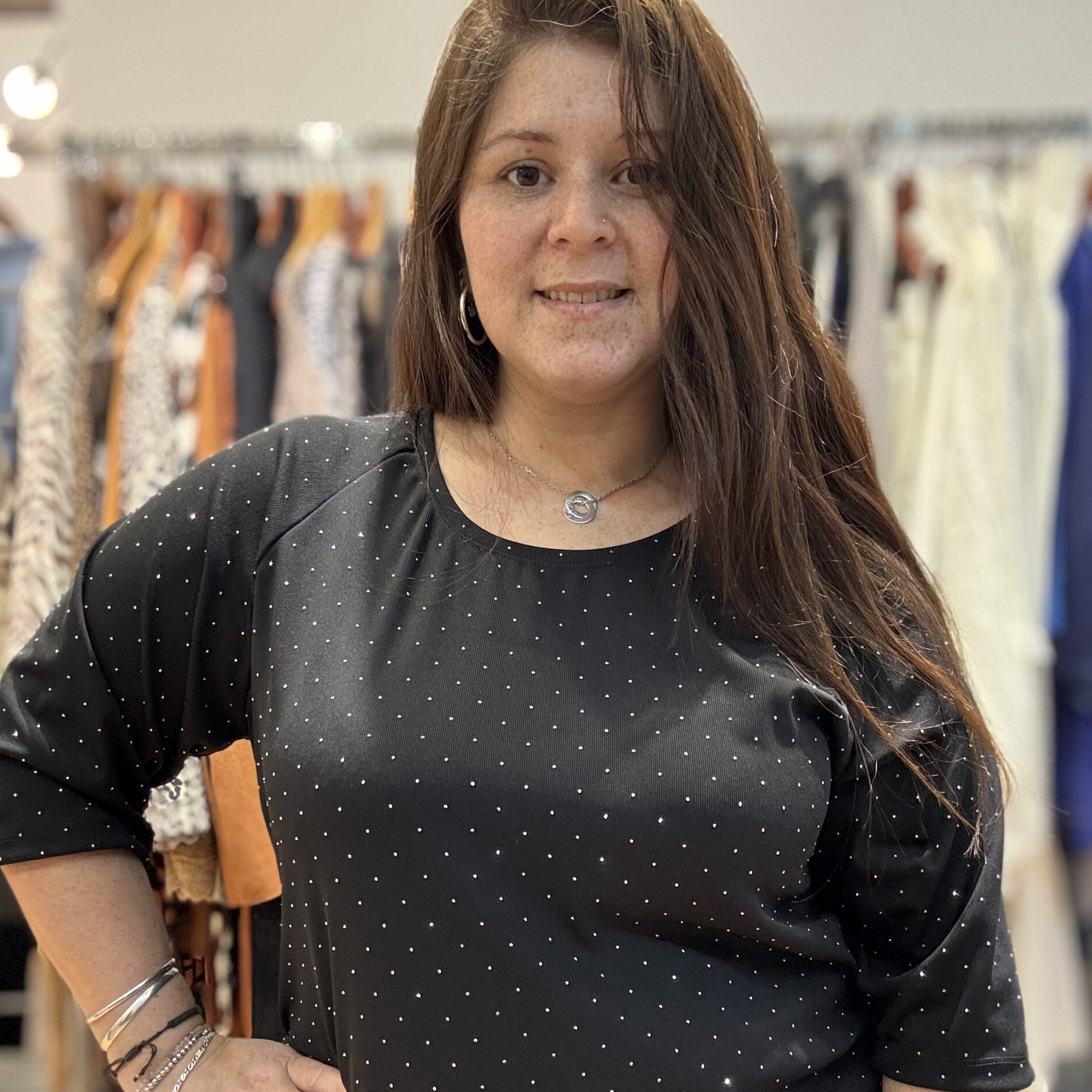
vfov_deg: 45.4
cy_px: 723
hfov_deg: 46.0
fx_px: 1285
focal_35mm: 36
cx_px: 549
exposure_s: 1/33
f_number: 1.9
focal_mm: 2.69
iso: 200
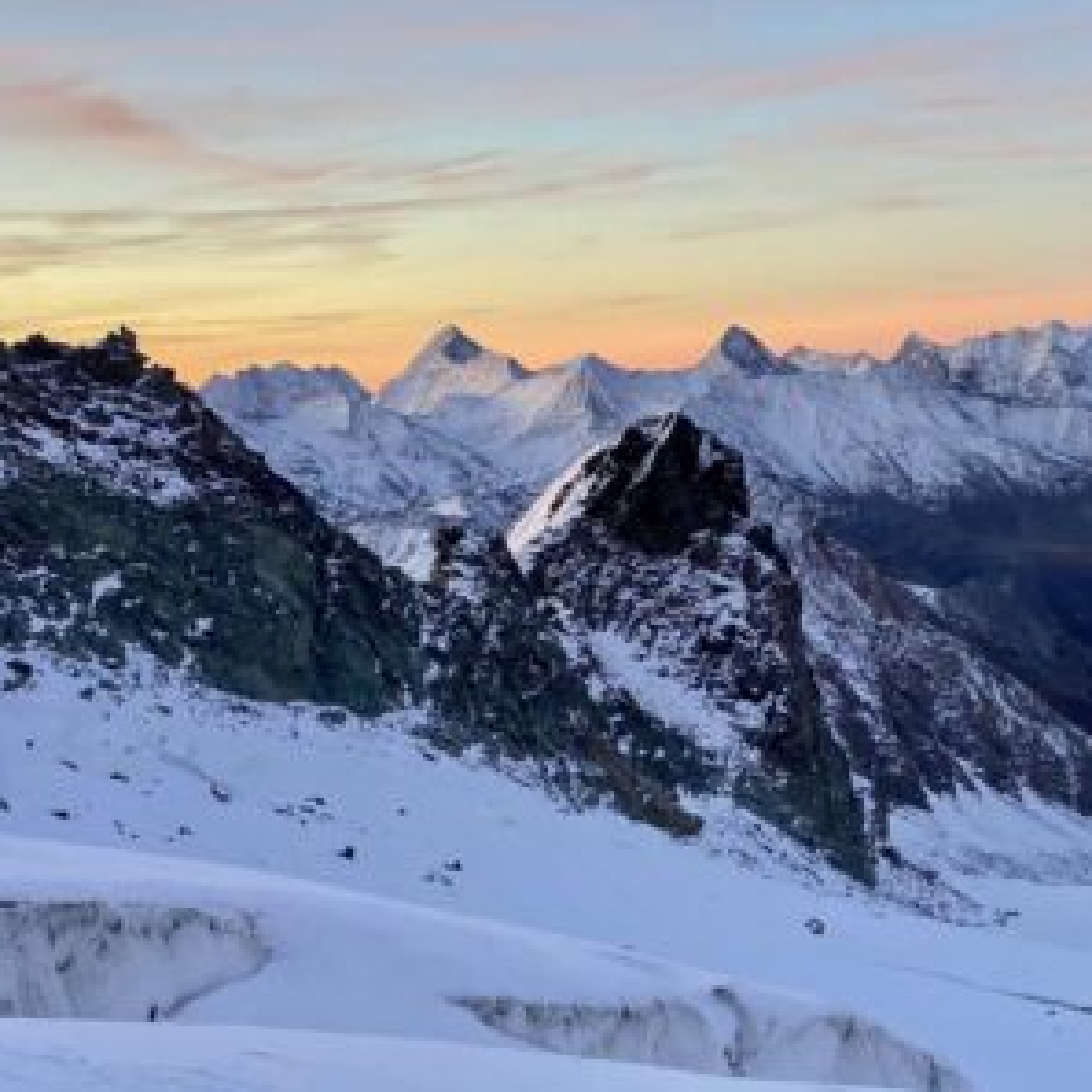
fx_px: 2213
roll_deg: +2.6
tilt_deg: -5.3
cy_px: 548
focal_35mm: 62
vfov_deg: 27.7
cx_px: 552
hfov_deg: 27.7
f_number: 2
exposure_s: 1/121
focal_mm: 6
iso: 160
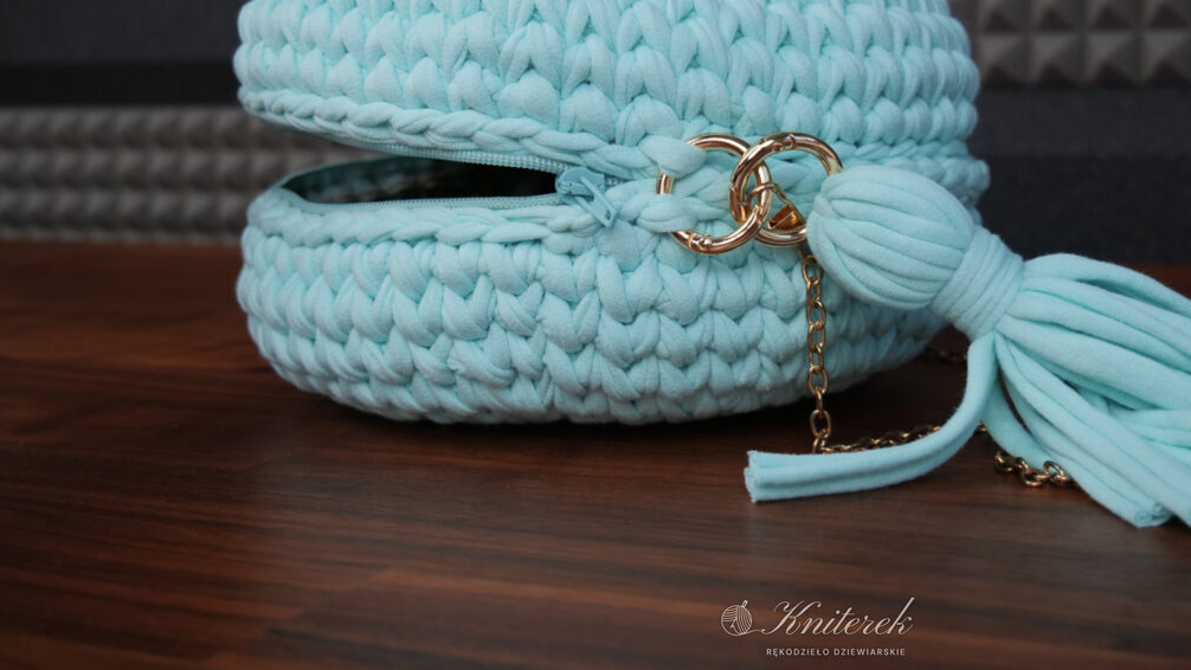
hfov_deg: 40.6
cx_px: 586
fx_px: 1611
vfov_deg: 23.4
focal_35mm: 51
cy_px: 238
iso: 500
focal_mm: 23
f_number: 4.3
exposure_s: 1/125
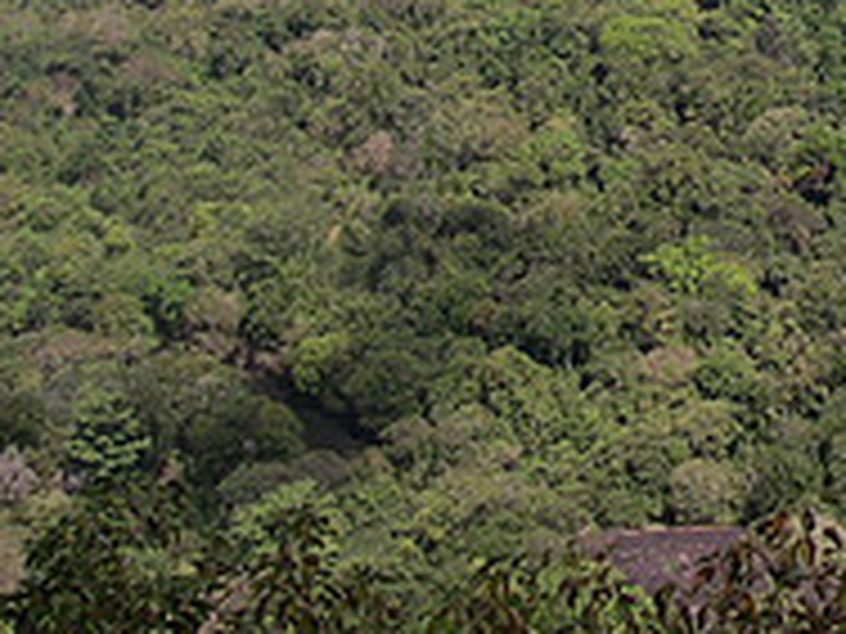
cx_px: 1048
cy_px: -169
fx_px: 2786
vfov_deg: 12.6
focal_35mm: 114
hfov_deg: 16.5
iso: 50
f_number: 2.8
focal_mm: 5.7
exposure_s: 1/750
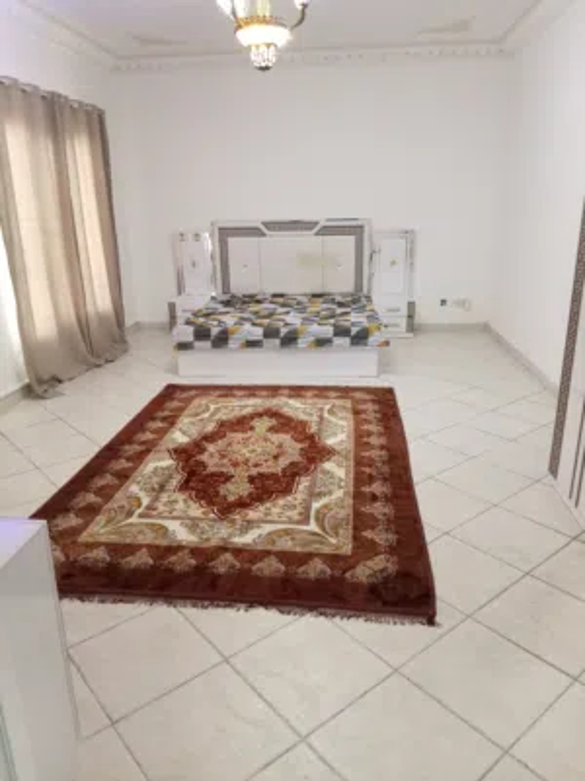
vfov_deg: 69.4
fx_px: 564
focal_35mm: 25
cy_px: 390
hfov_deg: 54.8
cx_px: 292
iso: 836
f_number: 1.8
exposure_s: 1/20
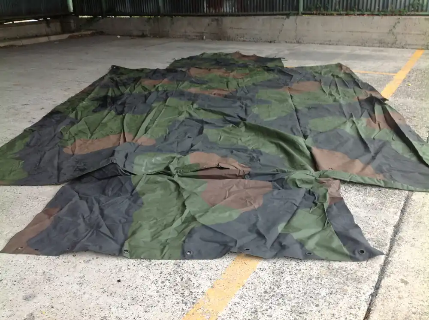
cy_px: 160
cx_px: 214
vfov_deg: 40.6
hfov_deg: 52.7
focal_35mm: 35
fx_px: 433
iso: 80
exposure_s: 1/60
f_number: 2.4
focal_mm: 4.28
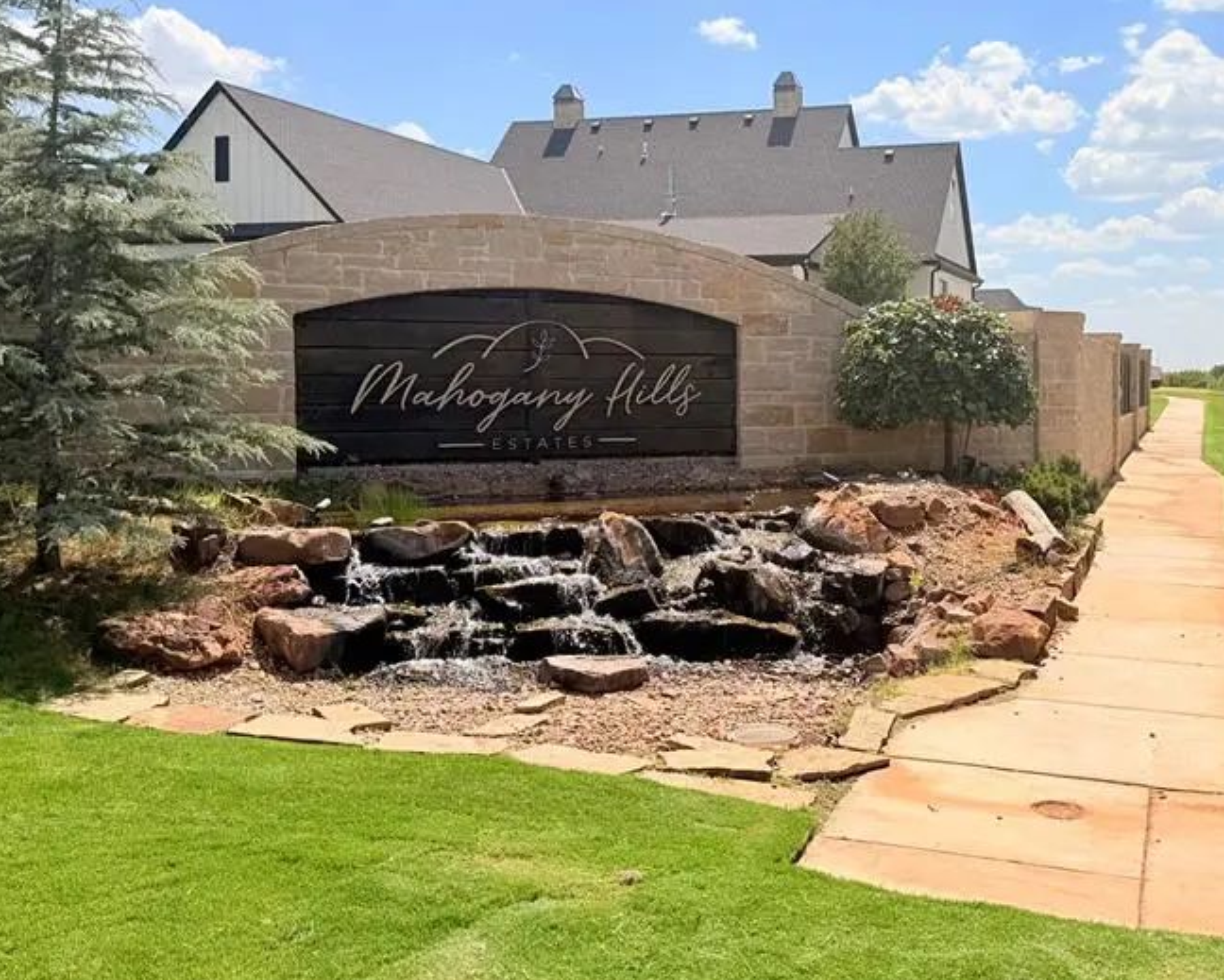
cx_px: 776
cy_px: 404
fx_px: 1341
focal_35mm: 37
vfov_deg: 40.0
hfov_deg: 48.5
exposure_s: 1/8130
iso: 80
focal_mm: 6.76
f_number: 1.78
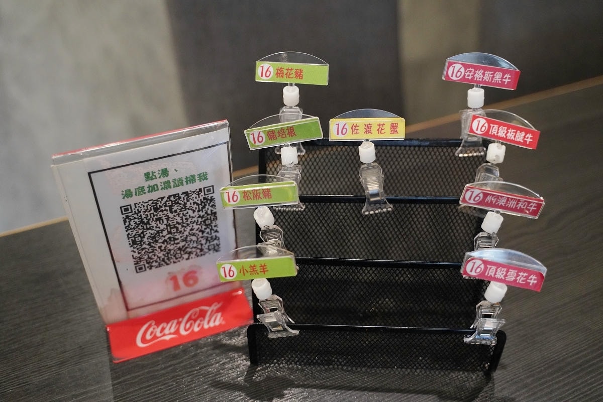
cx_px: 302
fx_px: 586
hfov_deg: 54.4
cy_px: 201
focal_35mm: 35
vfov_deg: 37.9
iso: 5000
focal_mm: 35
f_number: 2.8
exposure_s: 1/160
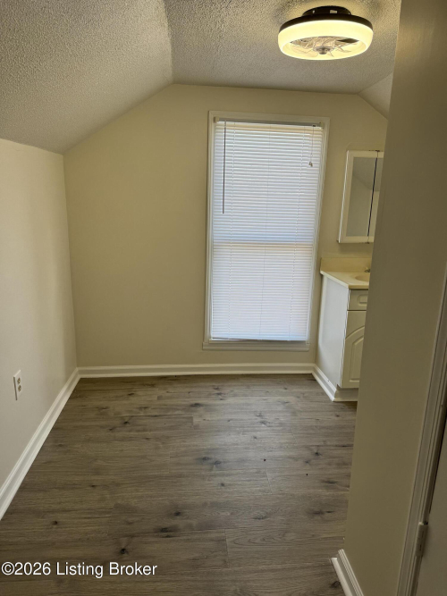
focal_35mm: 24
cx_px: 224
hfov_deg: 56.8
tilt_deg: -14.5
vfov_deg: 71.6
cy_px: 298
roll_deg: -0.7
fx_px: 413
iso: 64
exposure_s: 1/144
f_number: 1.78
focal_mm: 6.76
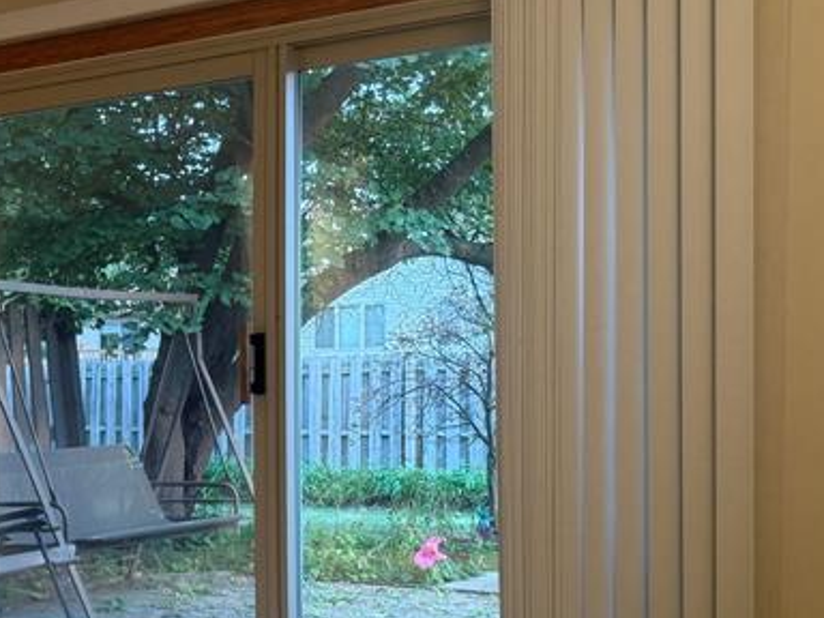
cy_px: 401
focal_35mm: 64
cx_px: -11
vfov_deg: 22.9
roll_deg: -0.6
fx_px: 1523
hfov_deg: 28.3
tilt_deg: -0.3
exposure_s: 1/60
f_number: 1.78
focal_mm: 6.76
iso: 160
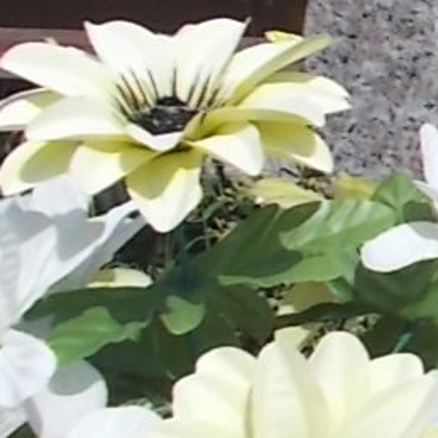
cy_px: 5
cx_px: 1065
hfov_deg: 10.5
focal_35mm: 142
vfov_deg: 12.2
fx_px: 2033
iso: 80
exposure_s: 1/320
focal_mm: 4.6
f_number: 8
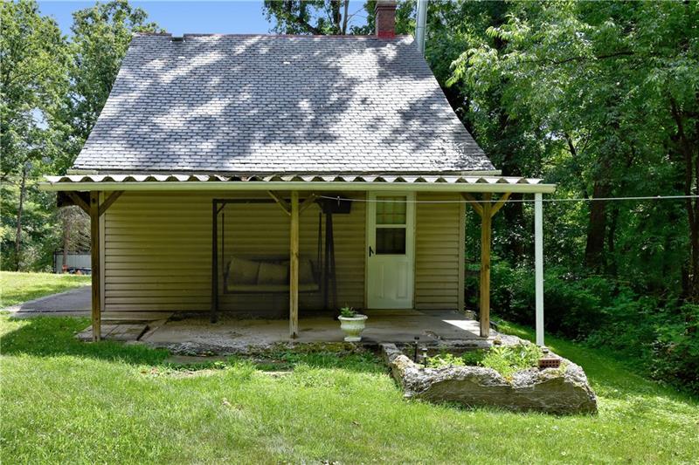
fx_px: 699
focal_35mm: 36
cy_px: 232
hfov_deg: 53.1
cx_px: 350
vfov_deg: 36.9
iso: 360
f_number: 10
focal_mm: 24
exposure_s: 1/250
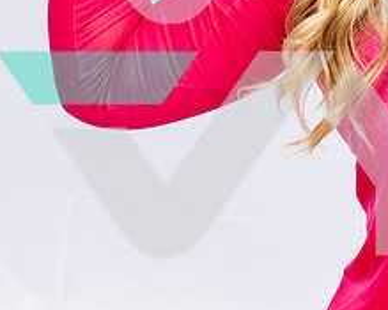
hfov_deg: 8.0
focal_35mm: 238
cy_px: -3
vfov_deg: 6.5
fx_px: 2732
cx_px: 542
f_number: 6.3
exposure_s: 1/250
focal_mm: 59
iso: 160
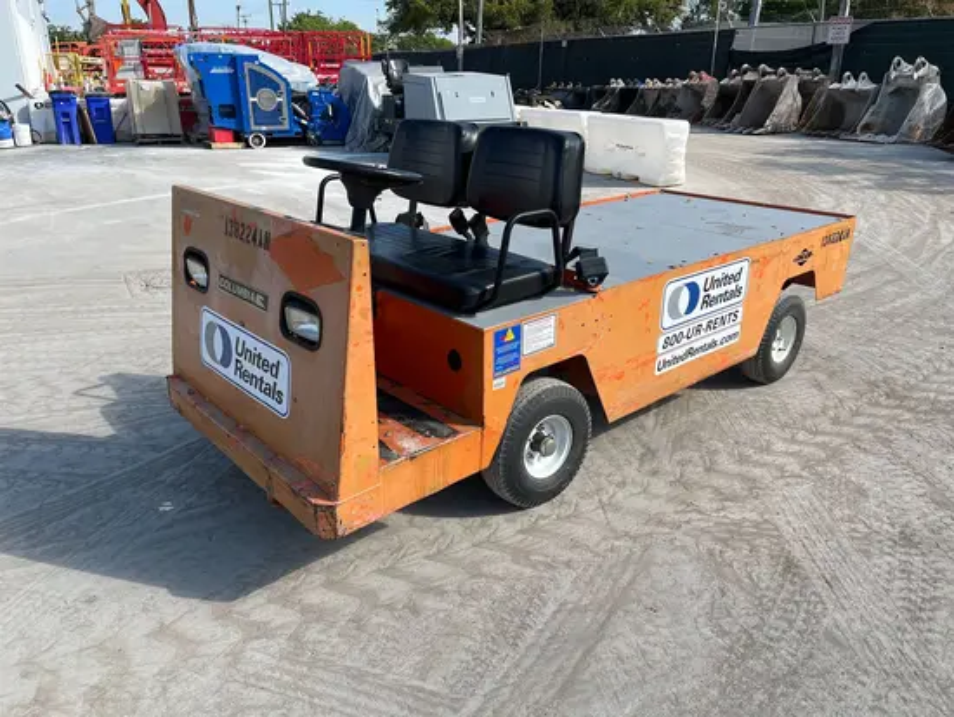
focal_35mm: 26
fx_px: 717
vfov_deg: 53.1
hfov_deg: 67.3
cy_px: 358
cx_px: 477
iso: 50
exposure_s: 1/2358
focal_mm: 5.1
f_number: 1.6
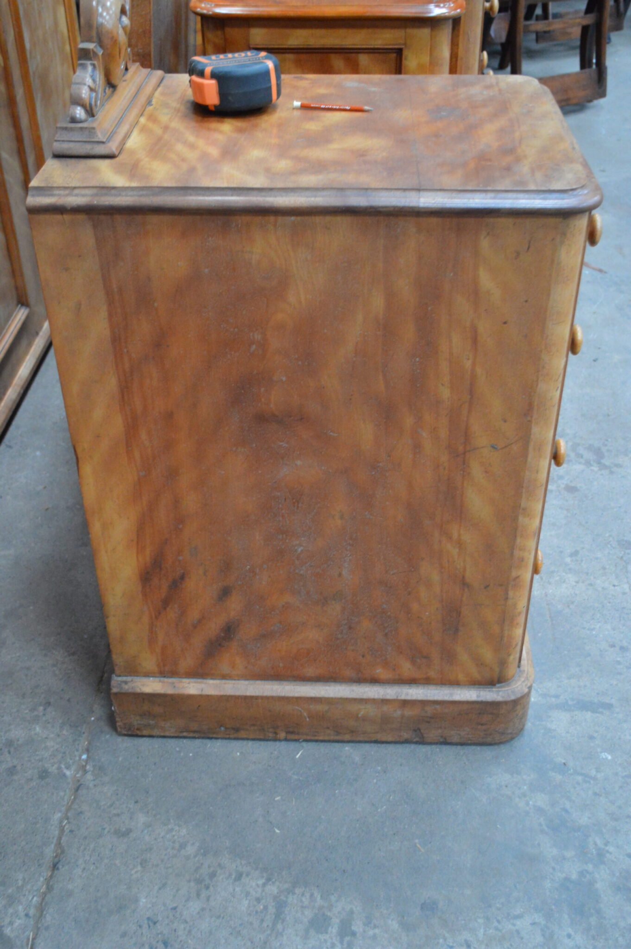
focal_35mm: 36
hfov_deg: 36.8
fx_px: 948
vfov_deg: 53.2
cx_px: 316
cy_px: 474
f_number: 4
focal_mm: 24
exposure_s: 1/60
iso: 3200
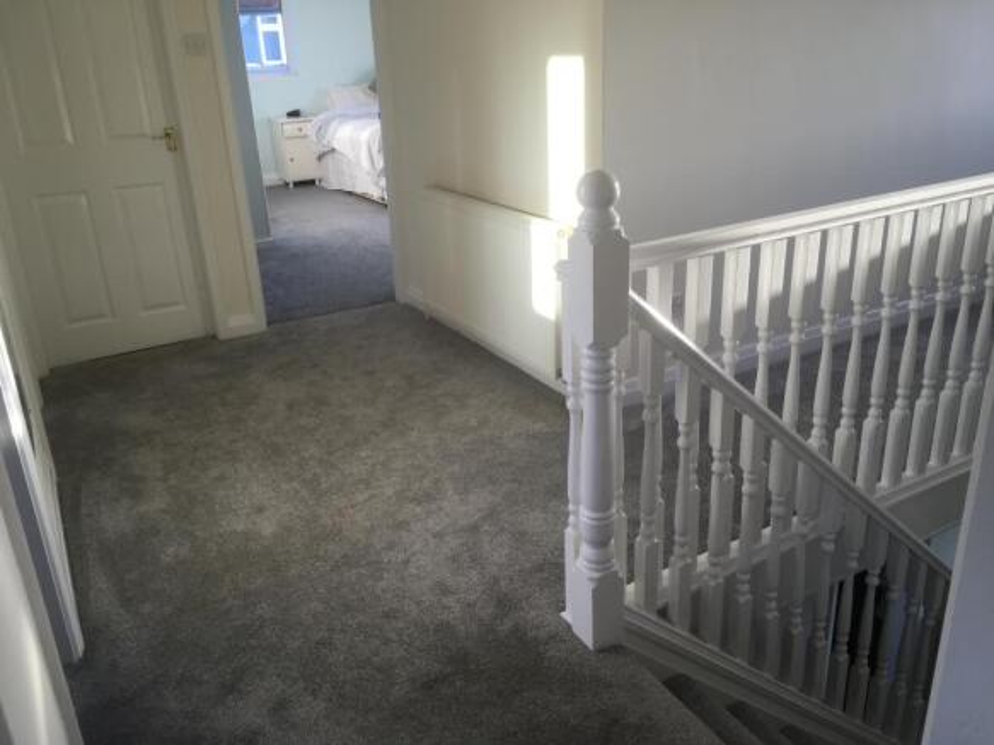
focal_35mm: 29
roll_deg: +1.4
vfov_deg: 48.2
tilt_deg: -22.6
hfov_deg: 61.7
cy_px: 372
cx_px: 497
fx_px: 833
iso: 40
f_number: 2.2
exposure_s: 1/100
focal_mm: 4.15
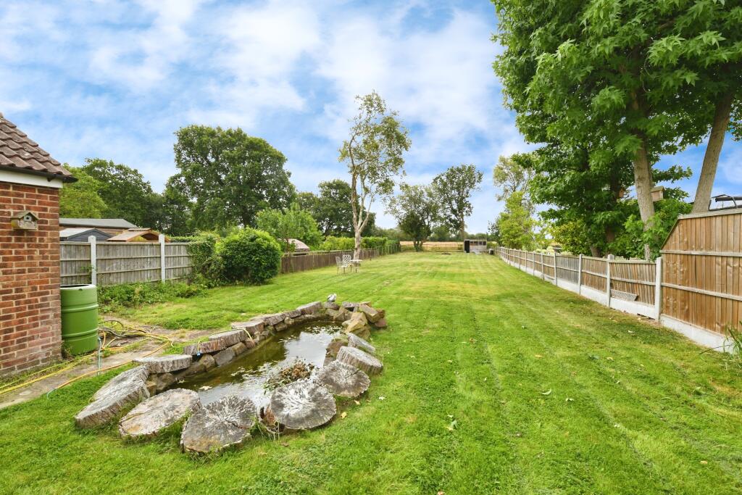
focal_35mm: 15
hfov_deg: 100.4
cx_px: 371
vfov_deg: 77.3
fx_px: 309
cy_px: 248
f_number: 8
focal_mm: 15
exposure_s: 1/400
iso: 400
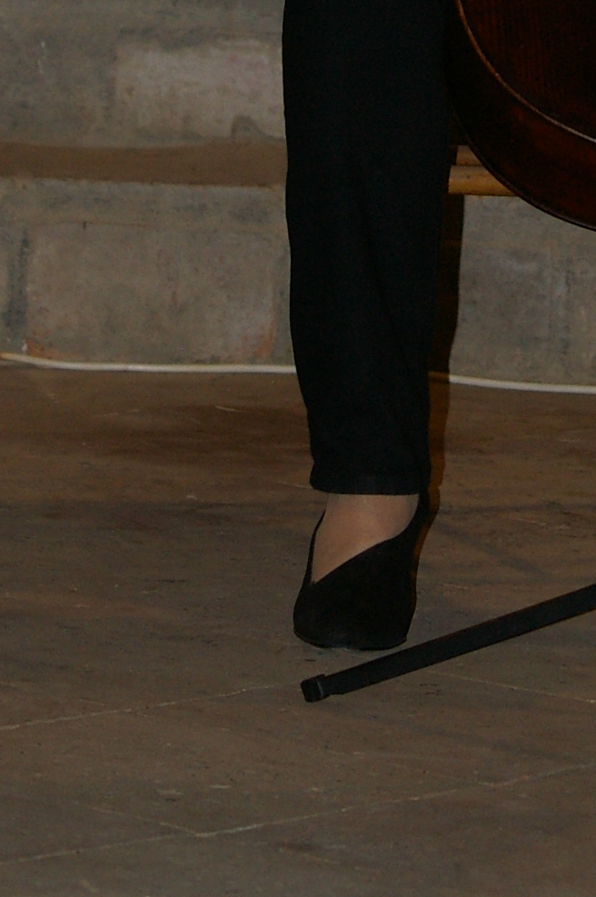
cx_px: 592
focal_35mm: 320
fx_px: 7963
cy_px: -442
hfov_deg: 4.3
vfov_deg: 6.4
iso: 400
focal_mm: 70
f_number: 4.5
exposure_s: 1/90
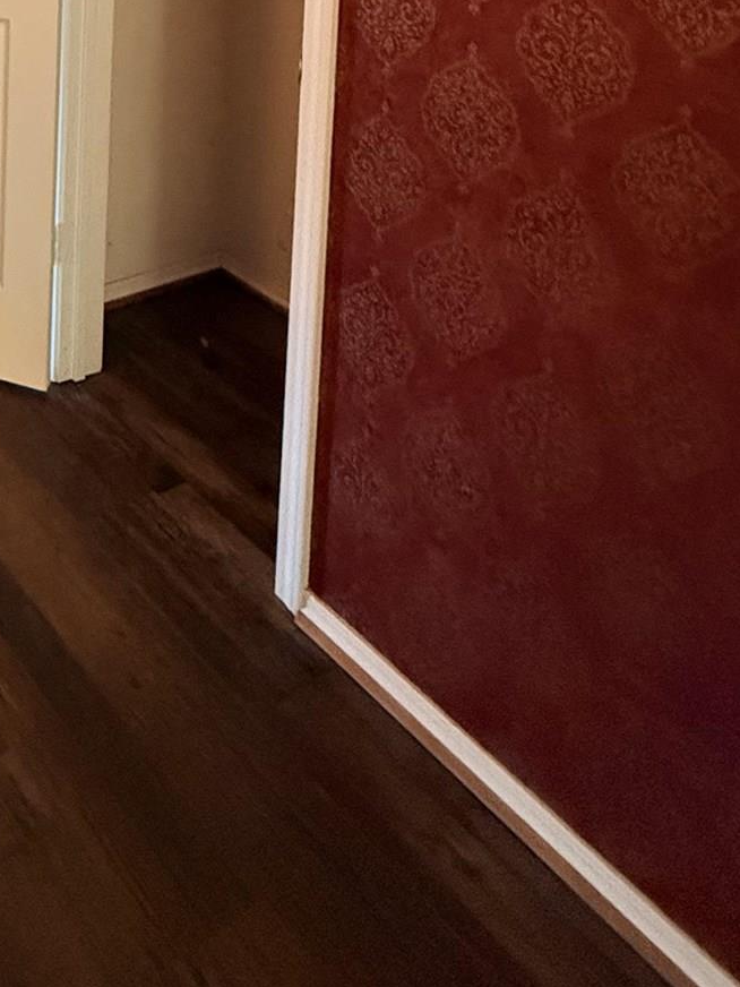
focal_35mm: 37
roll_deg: -1.7
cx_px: -127
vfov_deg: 38.0
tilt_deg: -3.3
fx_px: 1055
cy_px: -186
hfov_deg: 32.6
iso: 640
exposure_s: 1/60
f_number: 2.2
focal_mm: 2.22
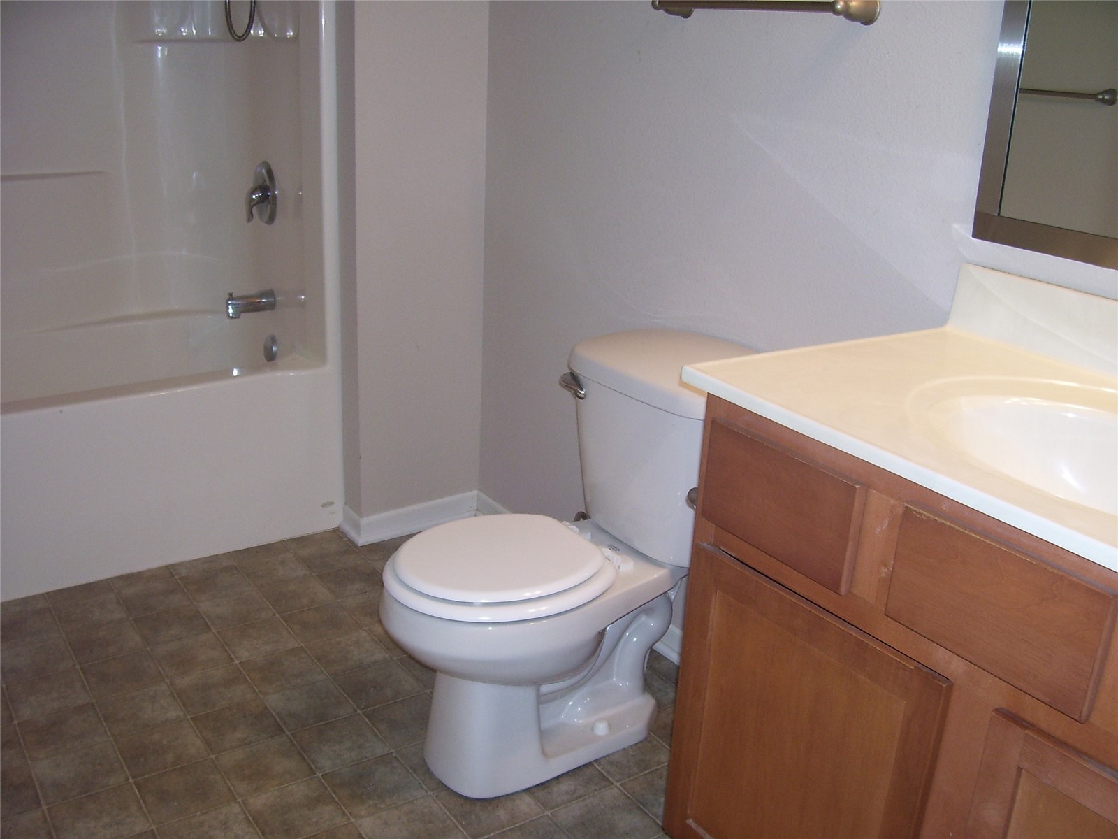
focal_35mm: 34
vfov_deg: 41.8
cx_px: 559
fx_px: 1098
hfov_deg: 54.0
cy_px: 420
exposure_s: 1/60
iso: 80
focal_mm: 5.6
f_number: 2.7
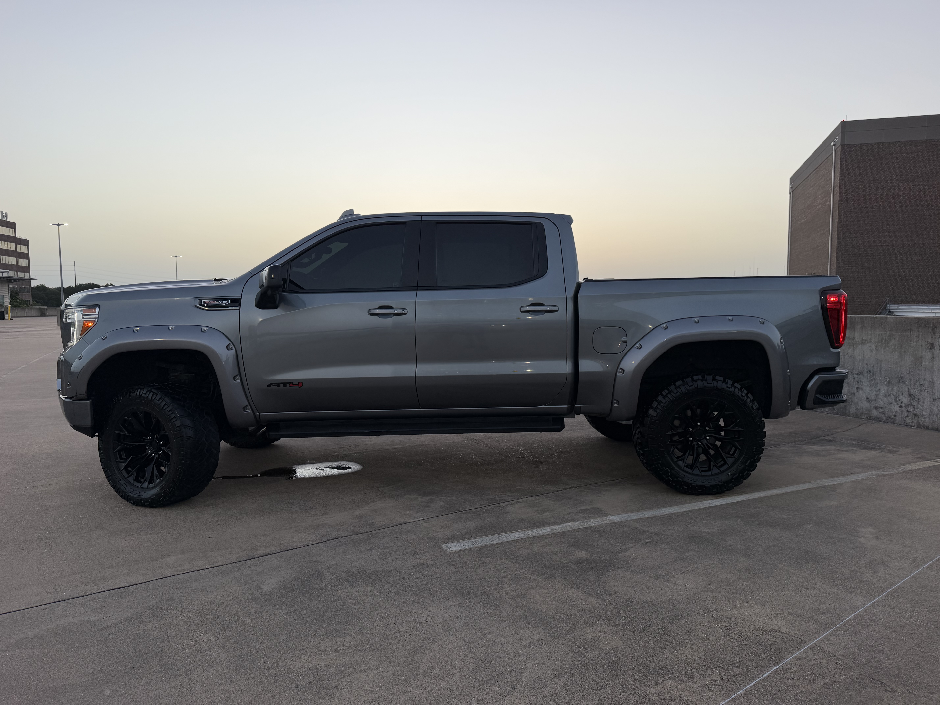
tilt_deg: -3.8
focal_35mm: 24
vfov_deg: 56.8
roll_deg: +0.2
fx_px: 652
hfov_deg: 71.6
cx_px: 470
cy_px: 352
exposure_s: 1/247
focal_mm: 6.76
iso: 64
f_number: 1.78
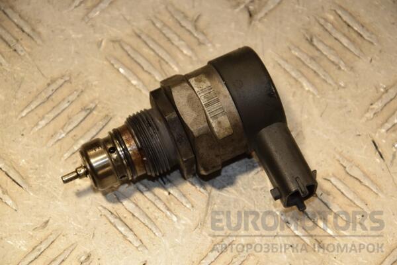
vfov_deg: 8.7
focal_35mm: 158
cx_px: 198
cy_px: 132
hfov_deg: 13.0
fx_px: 1737
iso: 800
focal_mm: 105
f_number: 7.1
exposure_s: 1/200
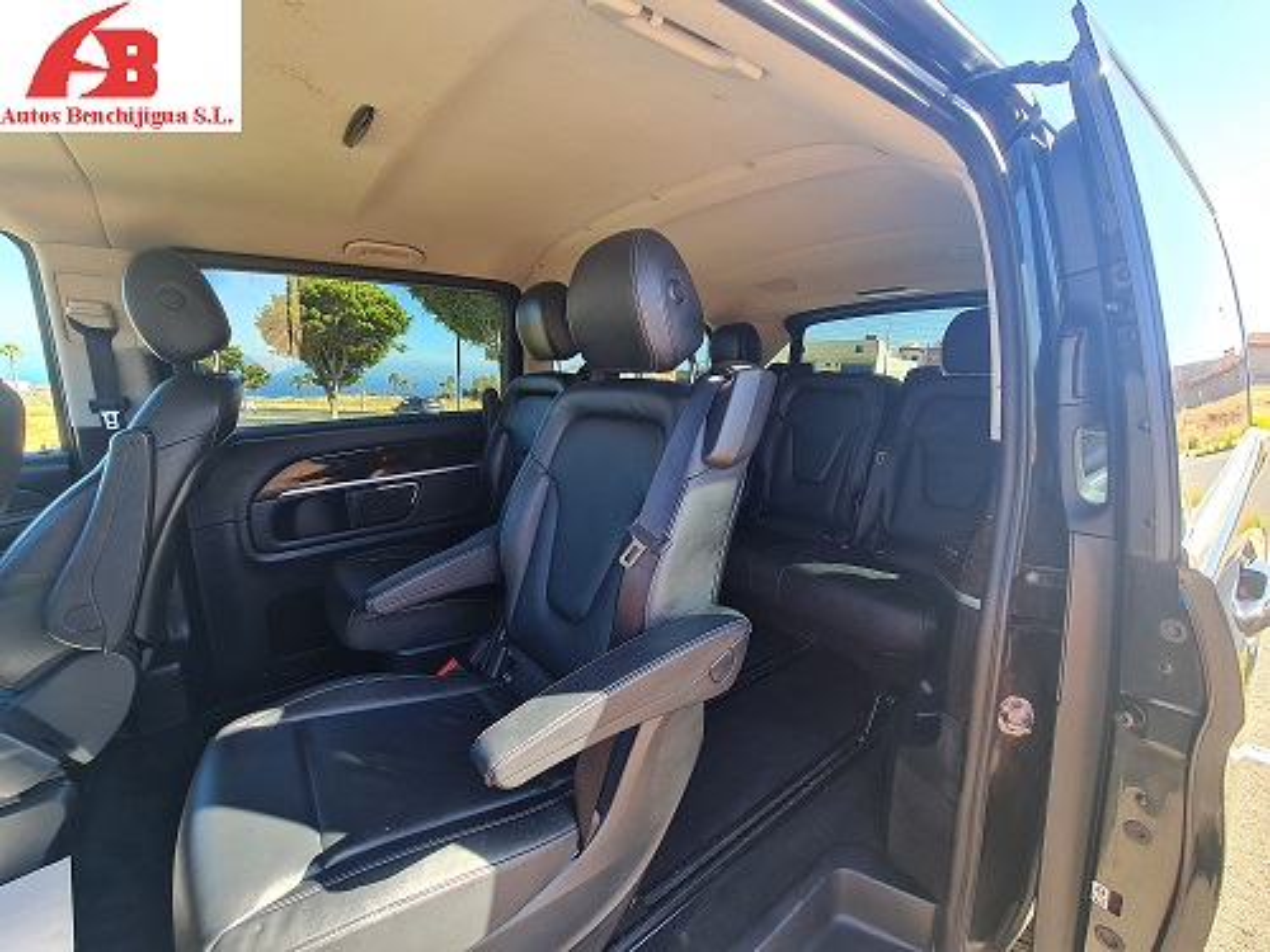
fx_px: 477
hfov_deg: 106.2
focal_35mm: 13
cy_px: 476
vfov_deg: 89.9
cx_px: 635
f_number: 2.2
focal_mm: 2.2
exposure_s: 1/111
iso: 64
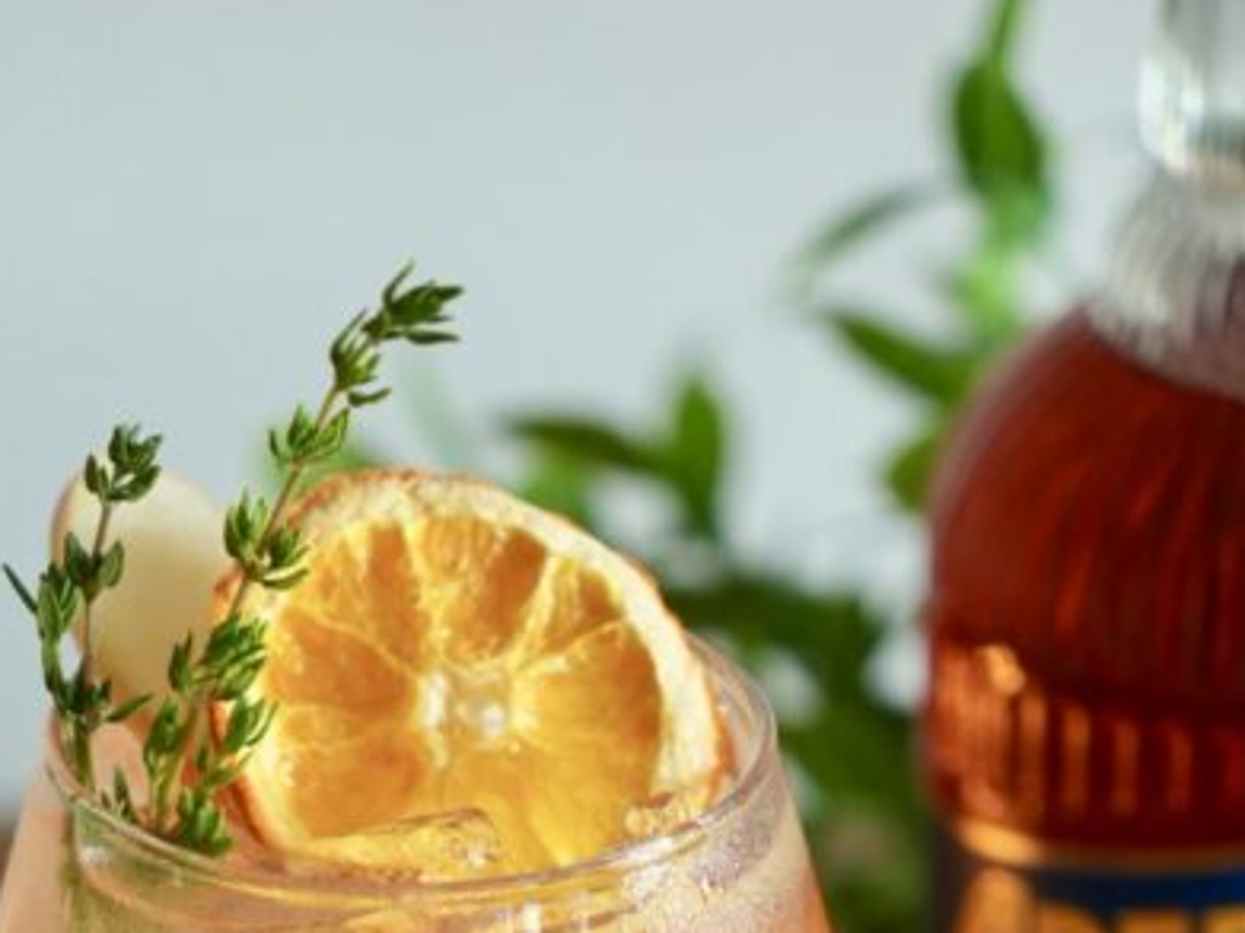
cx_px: 411
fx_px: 6795
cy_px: 1551
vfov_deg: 7.7
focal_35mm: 189
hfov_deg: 10.5
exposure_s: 1/125
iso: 640
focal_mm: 50
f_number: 2.8
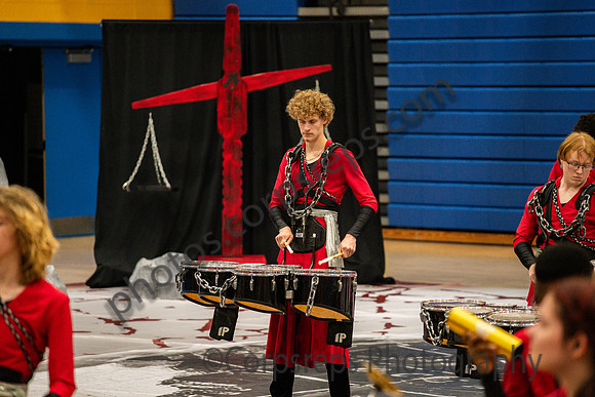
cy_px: 198
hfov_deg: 10.3
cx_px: 298
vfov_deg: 6.9
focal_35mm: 200
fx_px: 3306
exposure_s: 1/500
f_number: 4
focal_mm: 200
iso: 6400
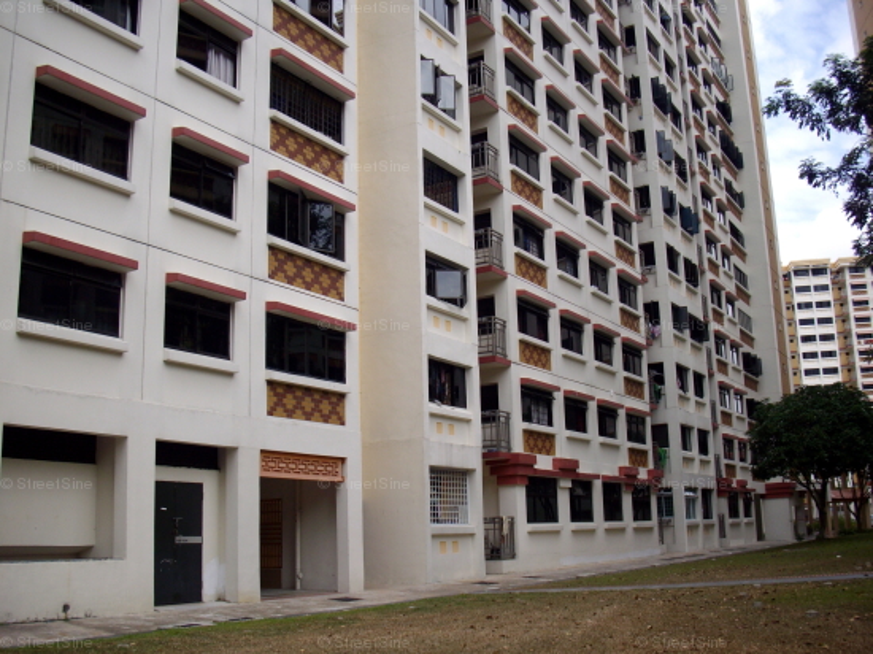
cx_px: 436
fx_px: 933
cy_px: 327
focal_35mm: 37
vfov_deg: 38.6
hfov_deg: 50.2
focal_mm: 6.2
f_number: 5.6
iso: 80
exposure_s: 1/200
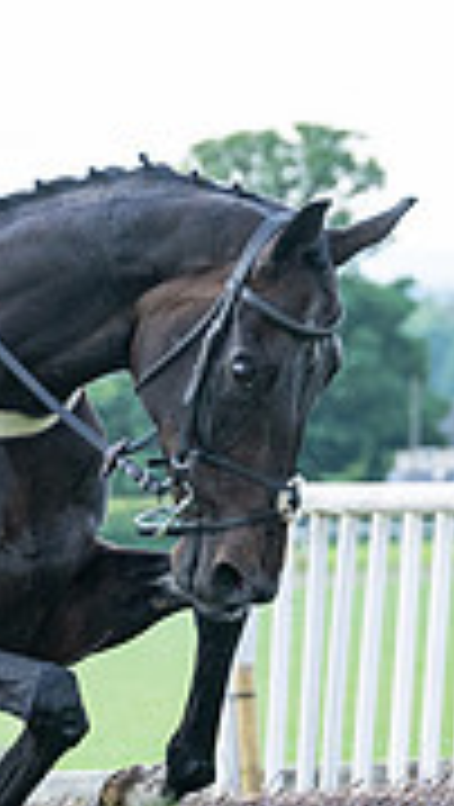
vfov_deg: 6.2
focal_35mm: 347
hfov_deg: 3.5
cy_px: 698
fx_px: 7409
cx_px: -273
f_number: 2.8
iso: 400
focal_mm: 70
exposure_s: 1/2000
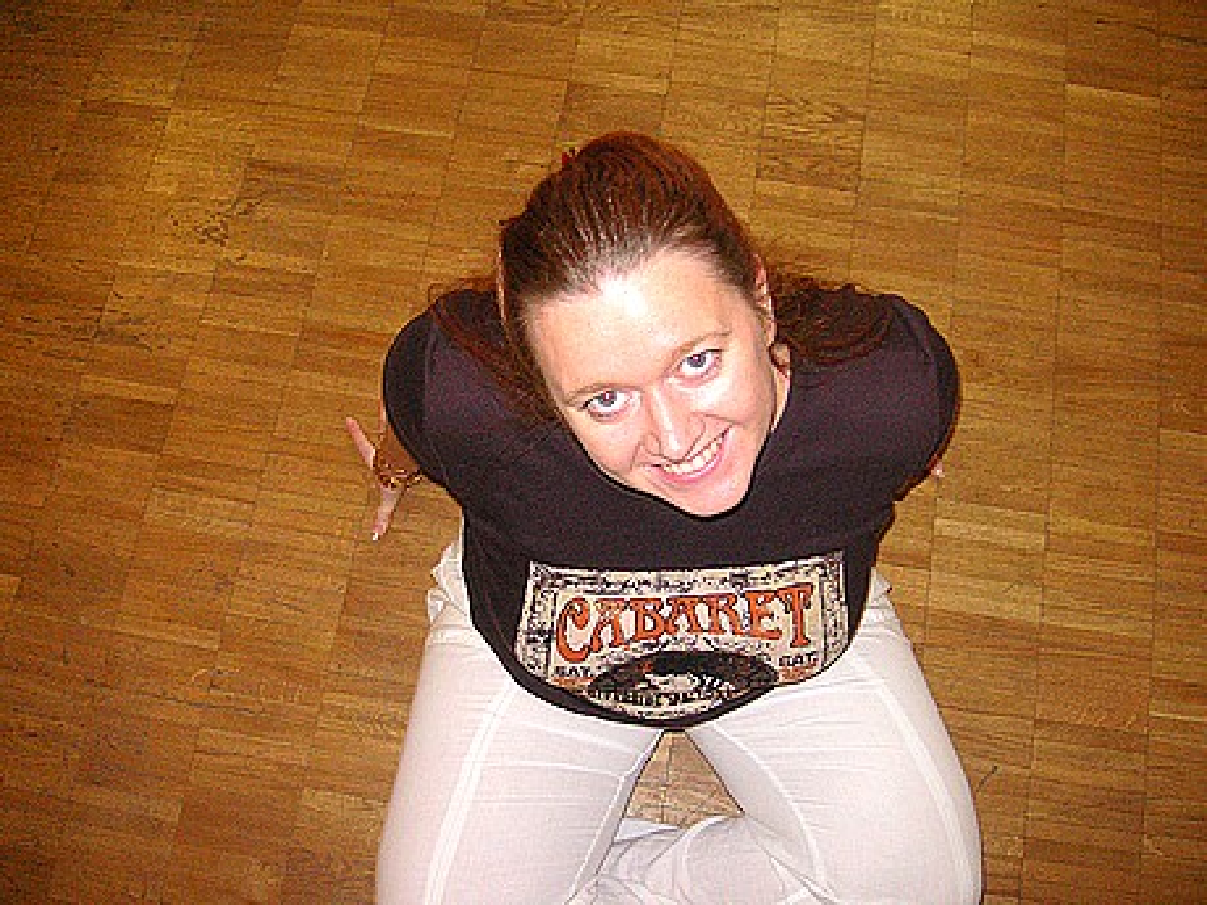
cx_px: 604
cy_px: 452
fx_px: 1290
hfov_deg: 50.1
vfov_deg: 38.7
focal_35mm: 37
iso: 160
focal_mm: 6.1
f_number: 2.8
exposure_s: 1/45
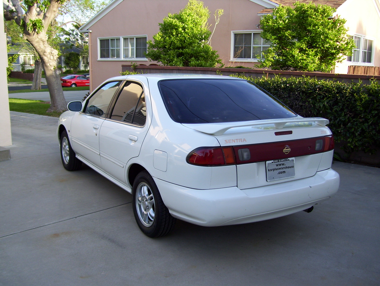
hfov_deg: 51.3
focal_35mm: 36
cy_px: 143
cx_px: 190
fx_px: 396
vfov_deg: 39.7
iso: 80
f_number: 2.7
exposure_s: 1/250
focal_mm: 6
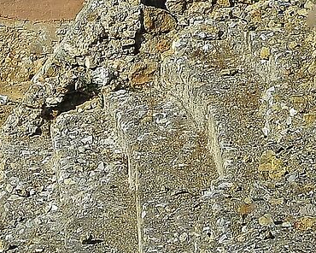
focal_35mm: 210
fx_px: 1964
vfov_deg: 6.8
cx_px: 97
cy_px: -427
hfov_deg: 9.2
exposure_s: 1/125
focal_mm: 23
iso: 200
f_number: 11
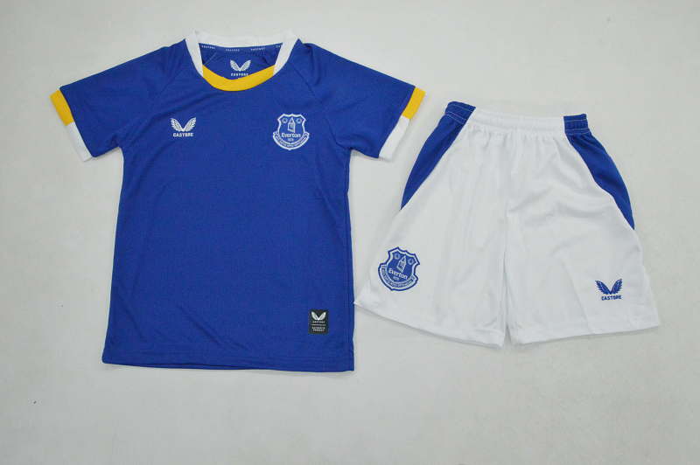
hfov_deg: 59.5
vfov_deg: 41.6
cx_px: 350
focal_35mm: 32
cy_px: 232
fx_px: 612
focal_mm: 21
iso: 6400
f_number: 25
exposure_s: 1/200
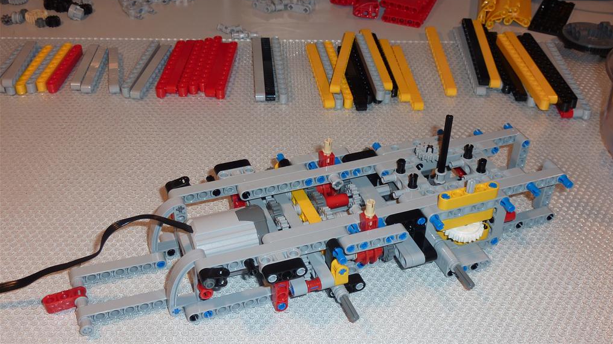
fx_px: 715
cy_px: 203
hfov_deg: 46.4
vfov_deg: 27.0
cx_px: 309
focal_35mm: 44
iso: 100
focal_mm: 6.5
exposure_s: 1/30
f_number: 3.6
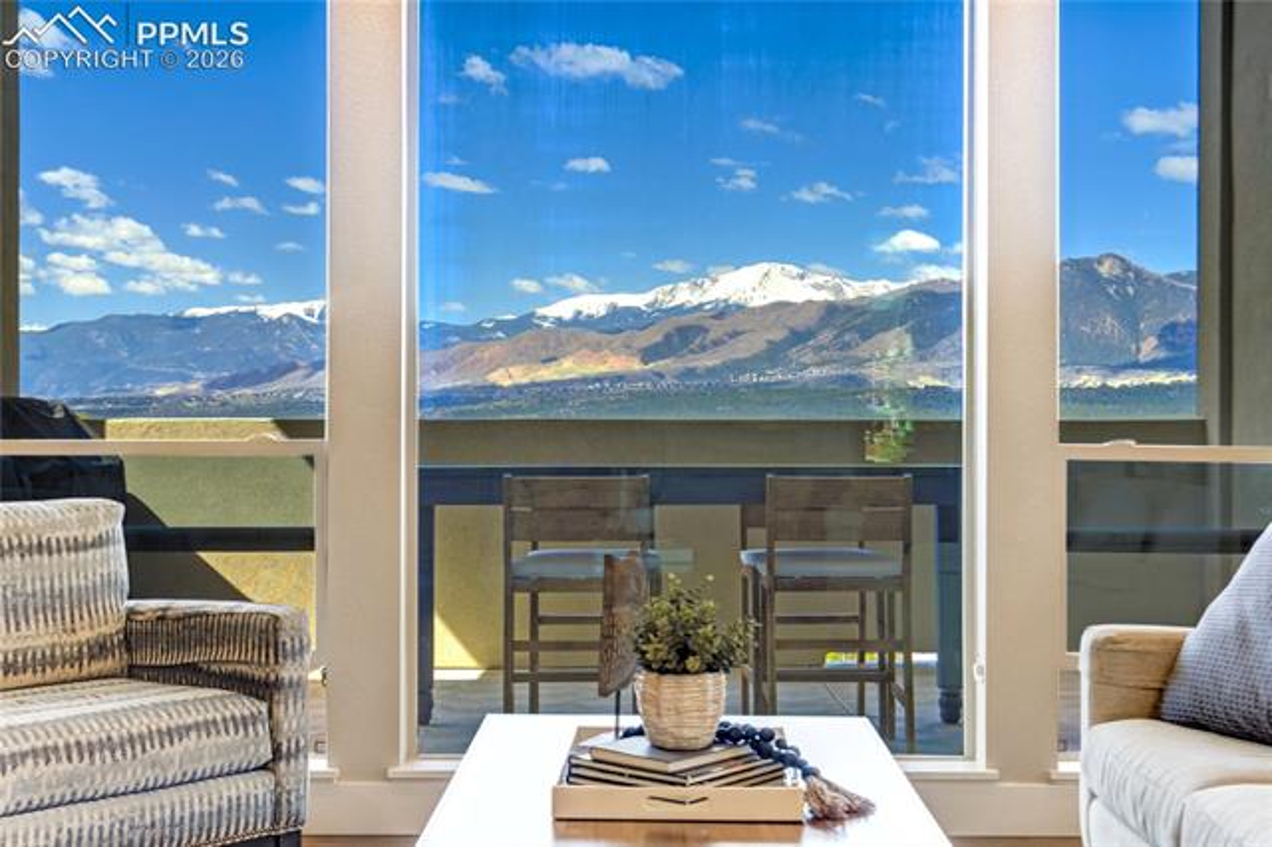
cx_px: 636
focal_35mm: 49
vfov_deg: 27.5
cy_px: 424
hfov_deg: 40.4
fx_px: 1730
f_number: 7.1
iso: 200
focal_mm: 33
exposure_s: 1/40
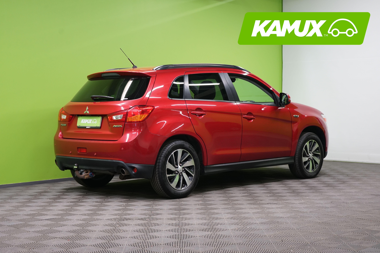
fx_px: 612
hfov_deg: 34.5
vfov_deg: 23.4
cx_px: 190
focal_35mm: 58
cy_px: 126
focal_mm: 58
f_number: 5.6
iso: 1000
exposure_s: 1/50
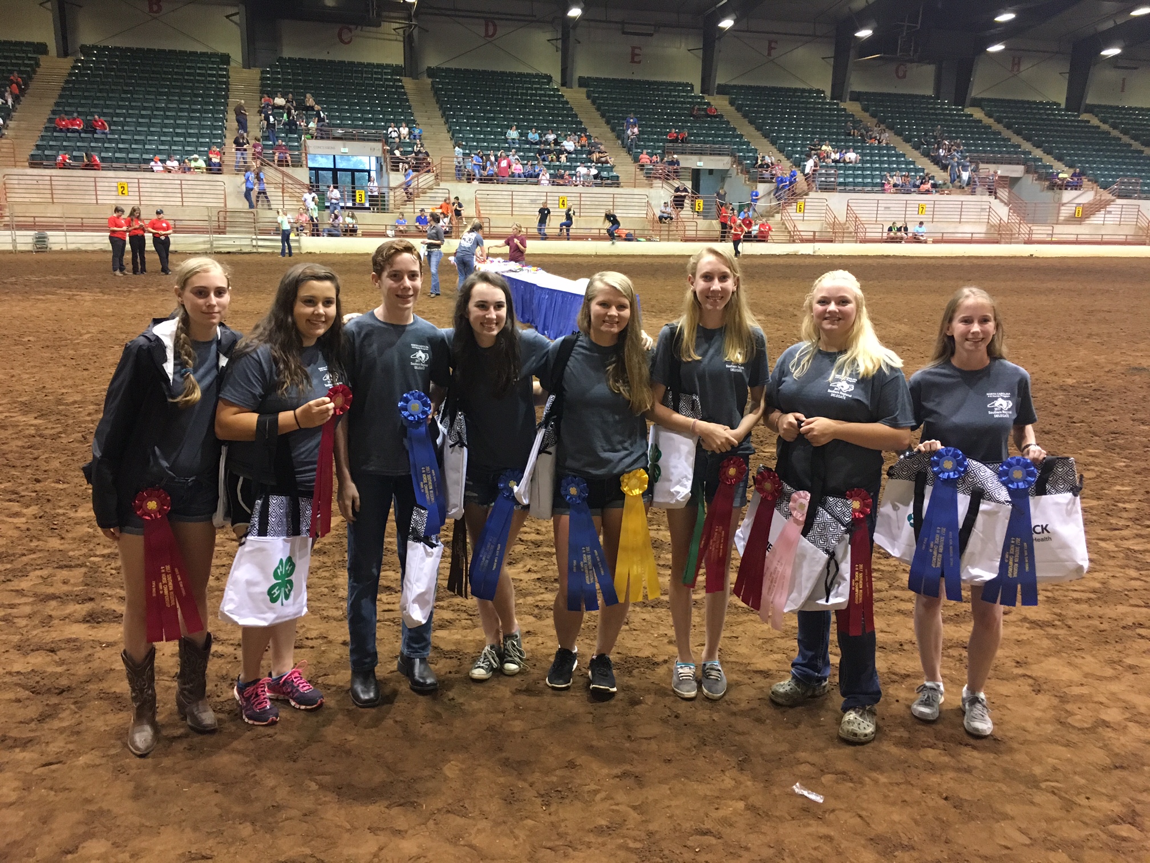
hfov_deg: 61.7
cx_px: 575
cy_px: 432
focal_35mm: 29
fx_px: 963
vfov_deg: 48.2
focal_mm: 4.15
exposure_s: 1/24
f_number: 2.2
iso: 200
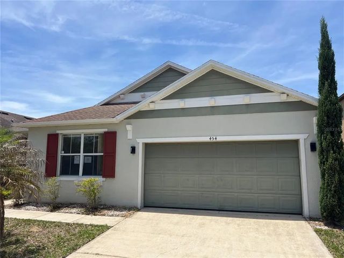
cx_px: 172
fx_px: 258
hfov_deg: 67.3
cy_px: 129
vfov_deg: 53.1
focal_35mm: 26
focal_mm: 5.7
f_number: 1.5
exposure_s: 1/5319
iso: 50
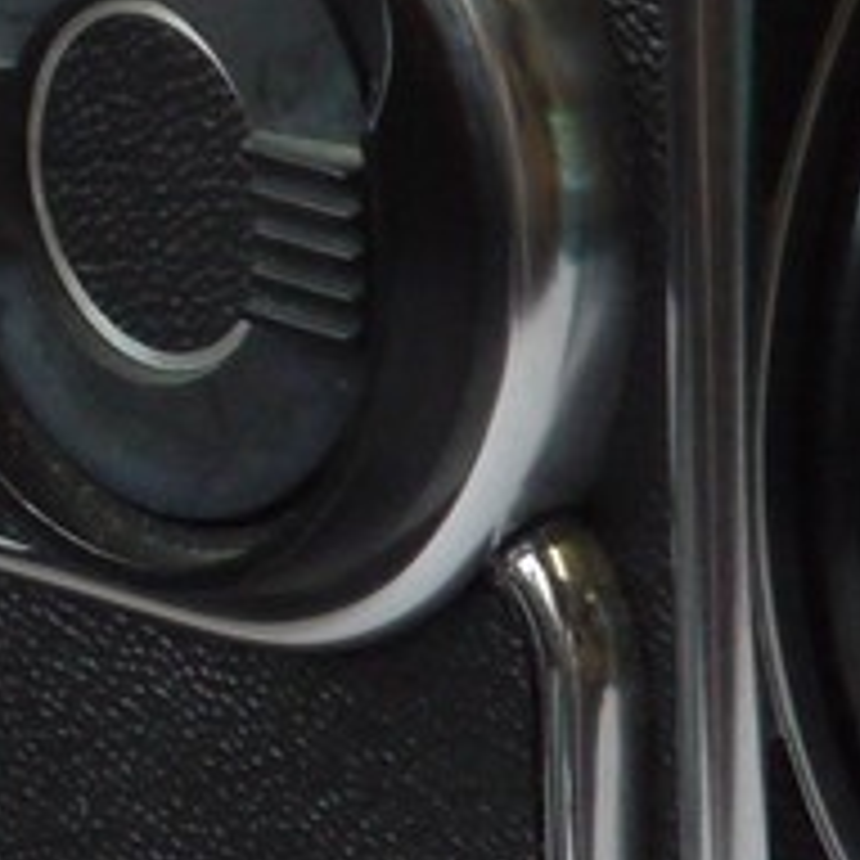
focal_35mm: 333
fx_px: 9360
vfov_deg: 5.3
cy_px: 779
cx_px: 1860
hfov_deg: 5.1
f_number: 8
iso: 800
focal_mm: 30
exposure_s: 1/160
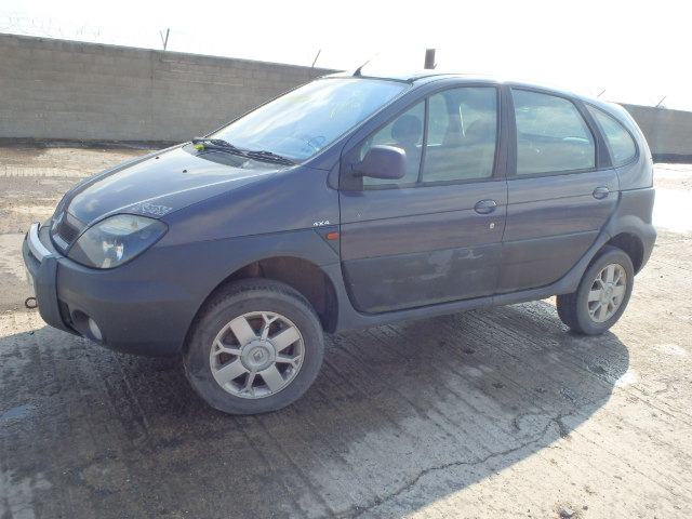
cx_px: 346
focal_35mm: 28
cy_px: 260
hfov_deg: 63.4
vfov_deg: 49.7
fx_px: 560
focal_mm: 5
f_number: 3.9
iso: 125
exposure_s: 1/500
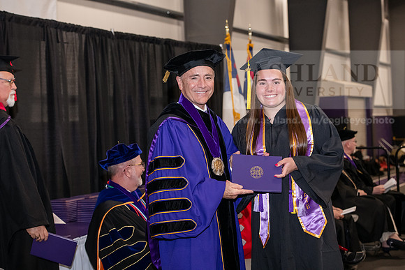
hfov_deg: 28.8
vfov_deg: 19.5
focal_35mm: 70
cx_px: 202
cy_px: 135
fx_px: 788
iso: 2500
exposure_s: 1/200
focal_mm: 70
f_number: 5
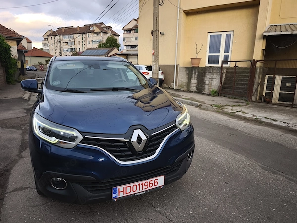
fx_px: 197
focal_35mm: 23
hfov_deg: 73.9
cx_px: 148
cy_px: 112
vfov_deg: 58.9
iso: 64
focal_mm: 6.57
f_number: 1.6
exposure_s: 1/100
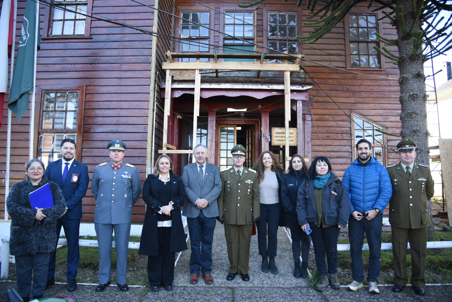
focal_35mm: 24
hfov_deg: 73.7
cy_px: 151
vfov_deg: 53.1
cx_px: 226
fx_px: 301
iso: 500
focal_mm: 24
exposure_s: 1/200
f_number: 4
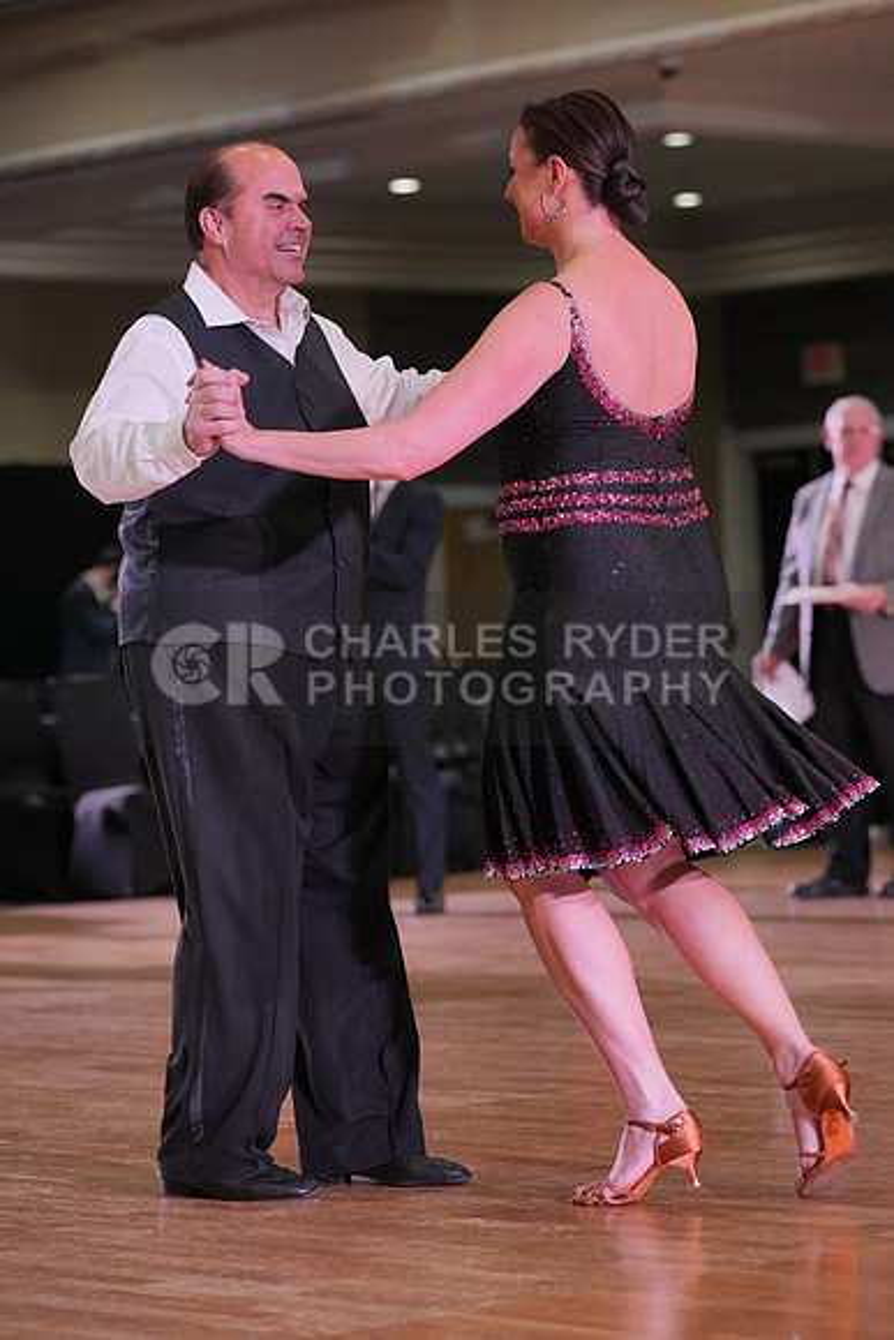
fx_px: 4504
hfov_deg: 11.3
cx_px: 447
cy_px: 670
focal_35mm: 121
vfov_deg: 16.9
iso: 2000
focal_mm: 121
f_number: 4
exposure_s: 1/500
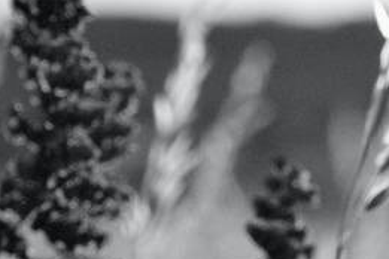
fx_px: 4235
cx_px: 1045
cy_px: 336
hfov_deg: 5.1
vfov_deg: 3.5
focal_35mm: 392
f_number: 5.6
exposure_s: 1/1400
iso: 640
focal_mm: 42.9
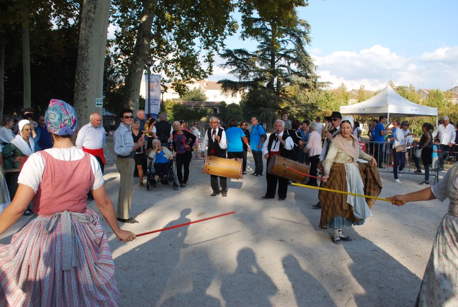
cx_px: 229
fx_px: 421
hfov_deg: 57.1
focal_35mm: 33
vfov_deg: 40.1
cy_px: 154
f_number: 6.3
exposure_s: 1/160
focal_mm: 22
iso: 100
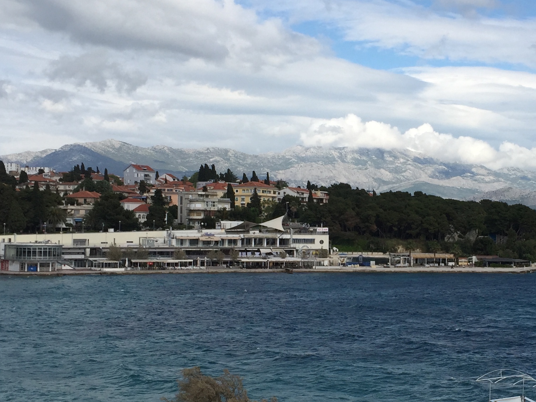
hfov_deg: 30.4
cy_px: 222
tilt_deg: +1.6
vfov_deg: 23.3
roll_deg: -1.6
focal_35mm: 63
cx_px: 381
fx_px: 976
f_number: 2.2
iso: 32
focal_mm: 4.15
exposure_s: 1/2326
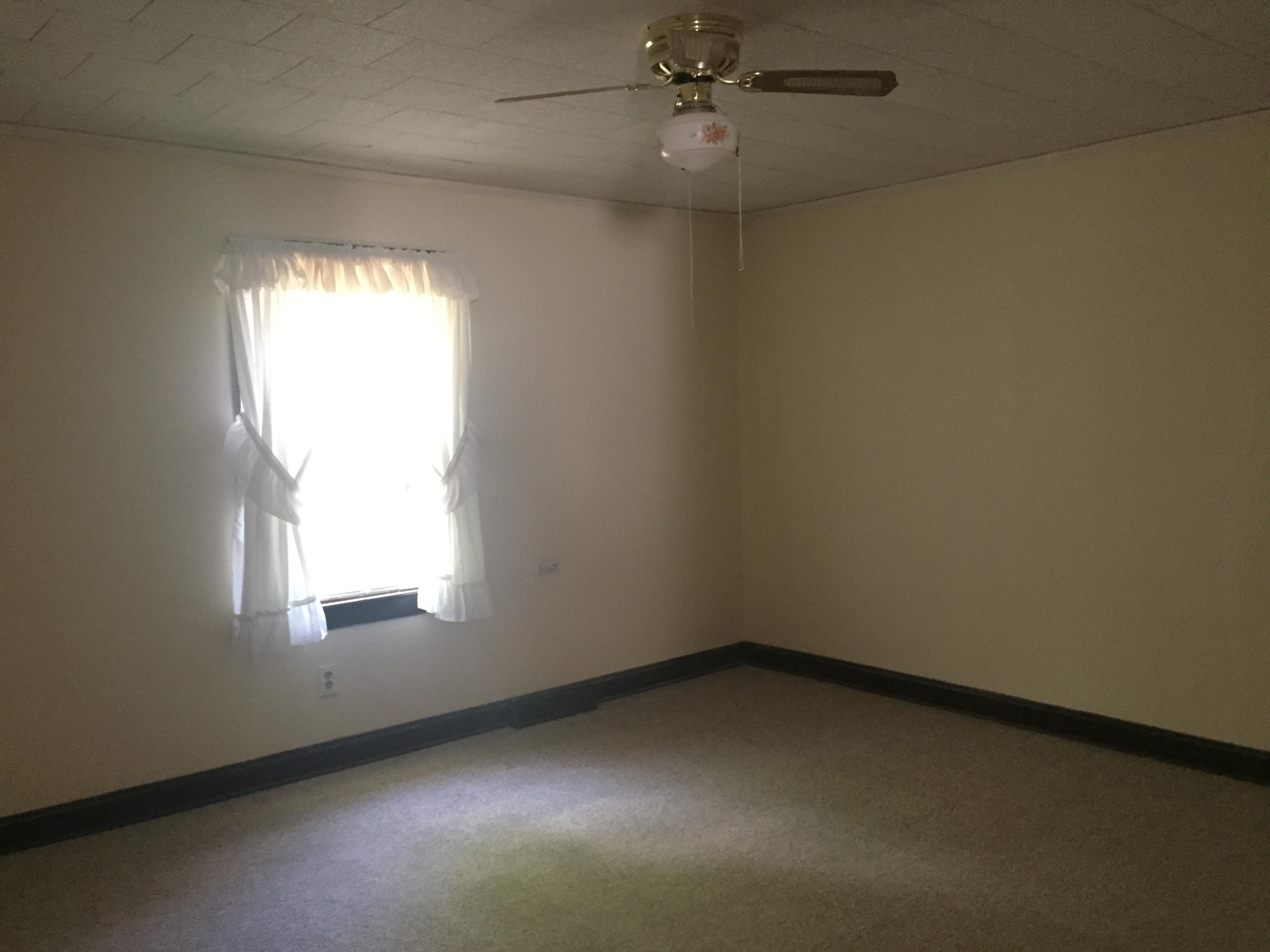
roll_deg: +0.7
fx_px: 1064
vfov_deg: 48.2
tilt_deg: -4.0
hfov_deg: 61.7
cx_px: 635
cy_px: 476
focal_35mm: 29
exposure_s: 1/15
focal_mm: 4.15
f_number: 2.2
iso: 640
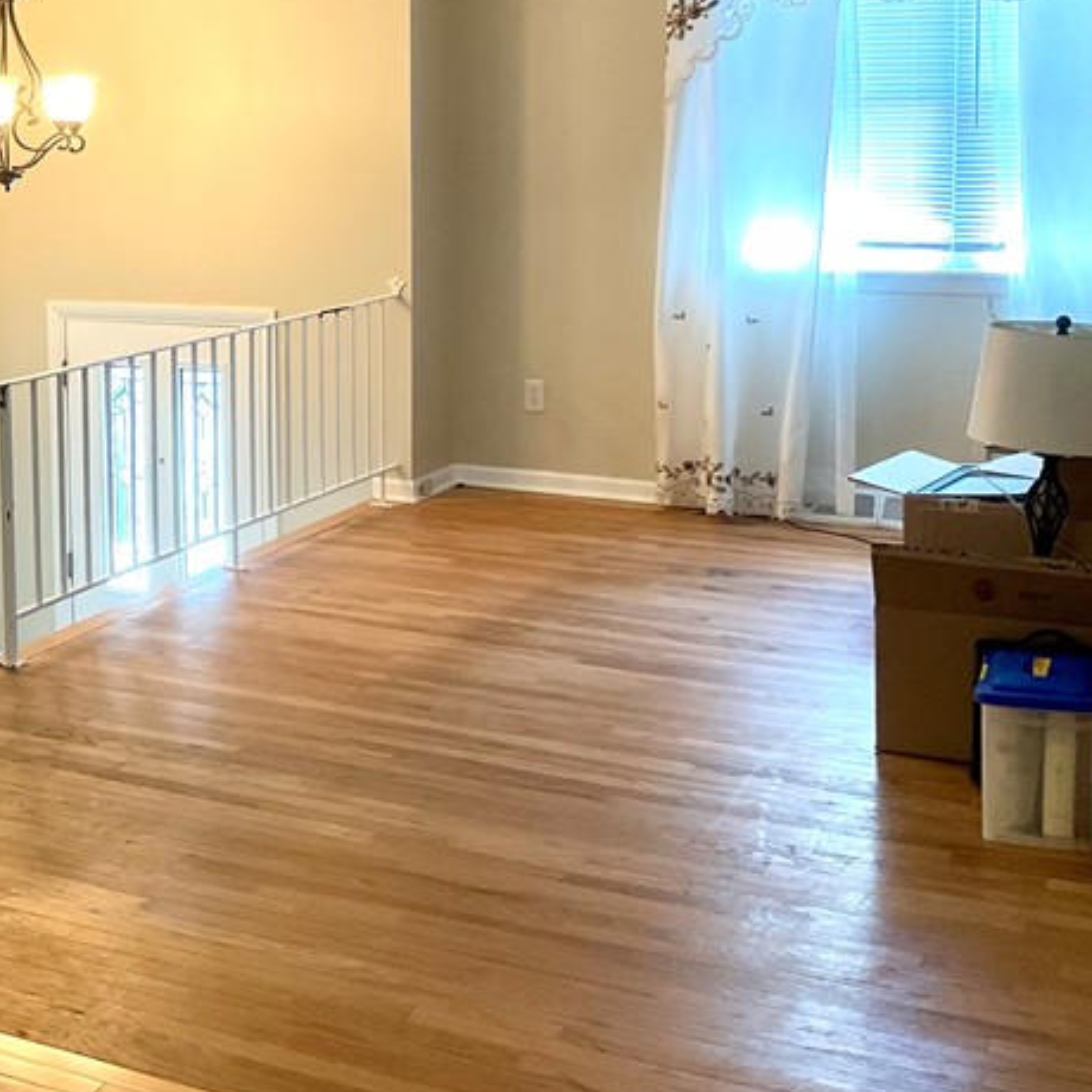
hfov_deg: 28.7
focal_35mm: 57
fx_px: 2034
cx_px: 88
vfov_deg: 29.7
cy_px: 306
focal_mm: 3
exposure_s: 1/60
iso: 80
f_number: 1.8
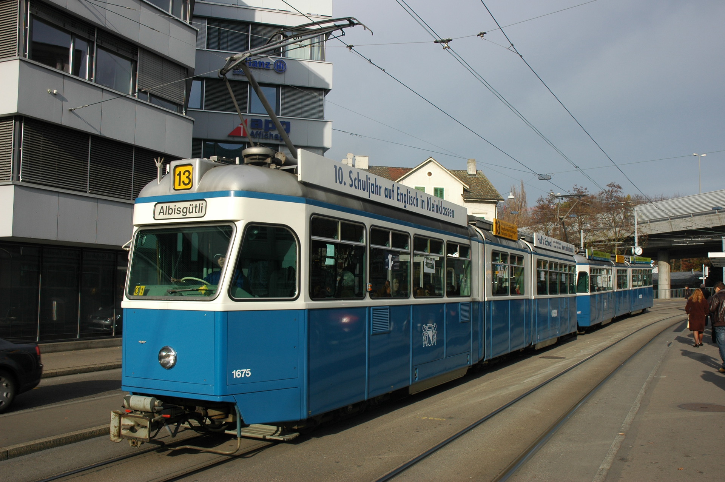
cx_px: 362
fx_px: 664
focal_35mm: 33
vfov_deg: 39.9
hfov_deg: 57.3
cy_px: 241
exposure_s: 1/400
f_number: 10
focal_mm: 22
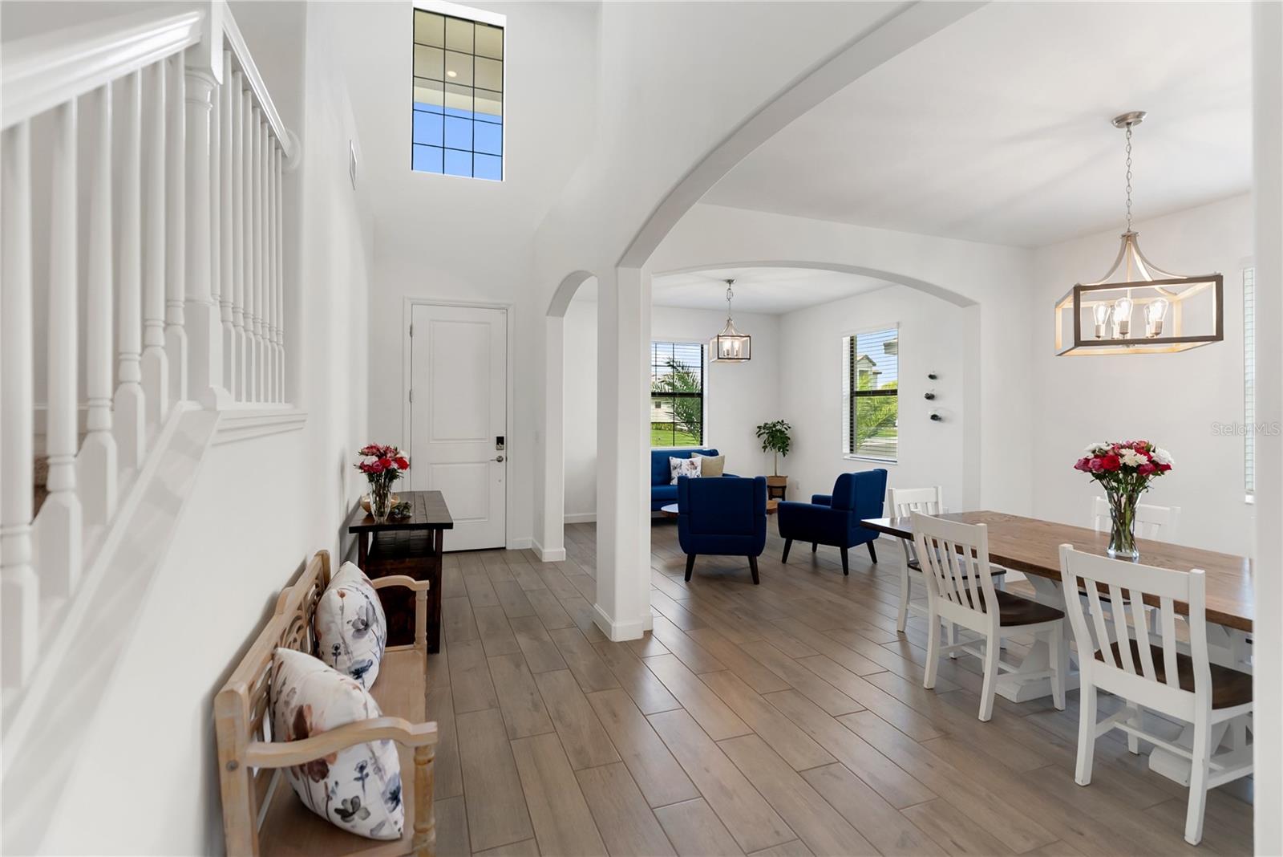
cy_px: 428
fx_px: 570
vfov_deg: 73.8
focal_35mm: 16
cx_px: 642
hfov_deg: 96.7
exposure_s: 1/125
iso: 200
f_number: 2.8
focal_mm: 16
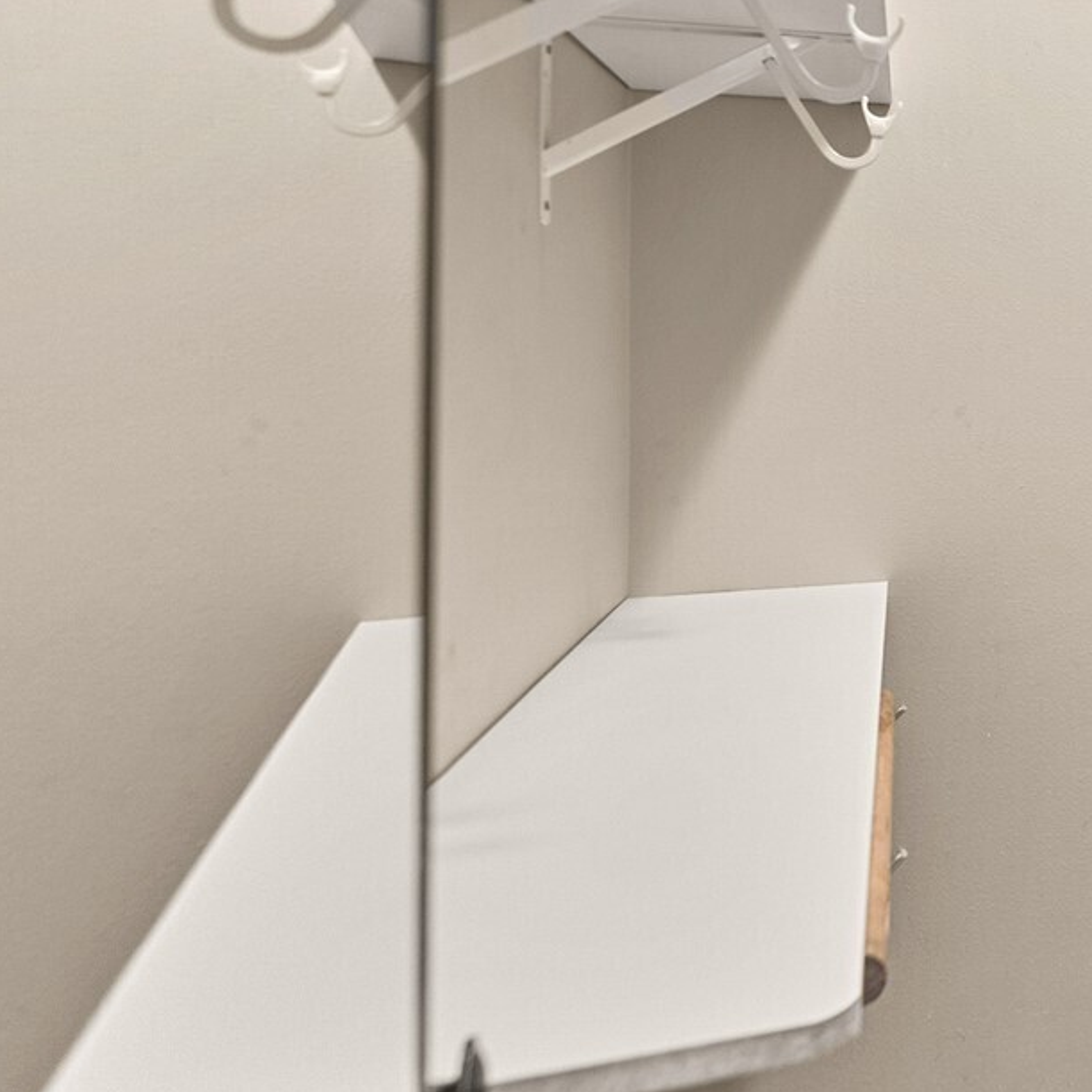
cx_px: 1407
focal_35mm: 33
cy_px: 309
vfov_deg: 48.3
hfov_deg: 35.1
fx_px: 1178
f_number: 2.8
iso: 400
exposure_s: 1/15
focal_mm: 14
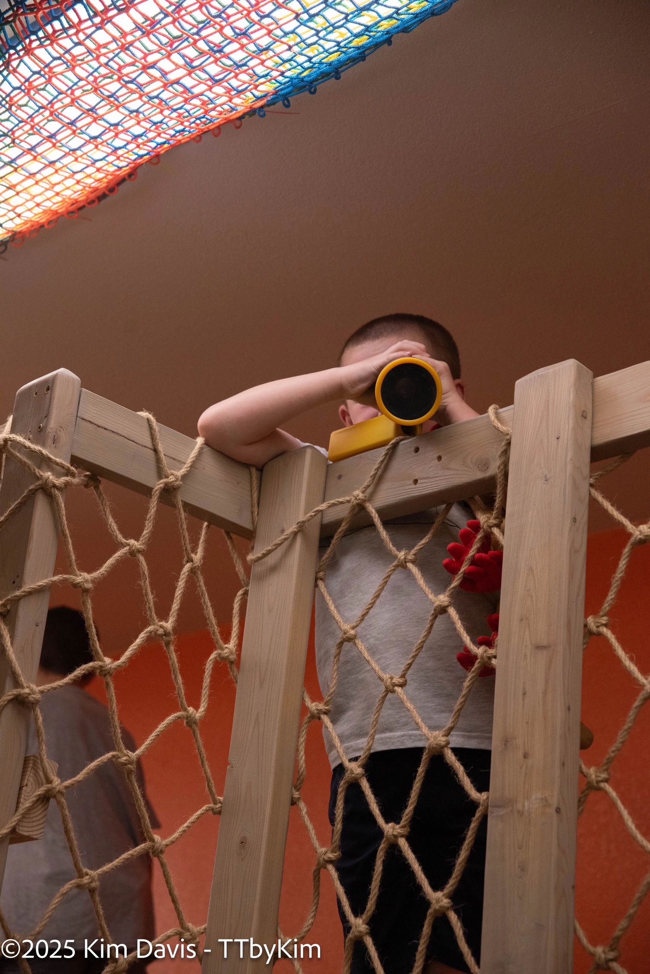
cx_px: 325
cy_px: 487
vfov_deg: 28.8
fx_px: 1895
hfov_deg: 19.5
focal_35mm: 70
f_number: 5.6
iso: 2500
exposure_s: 1/200
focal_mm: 70
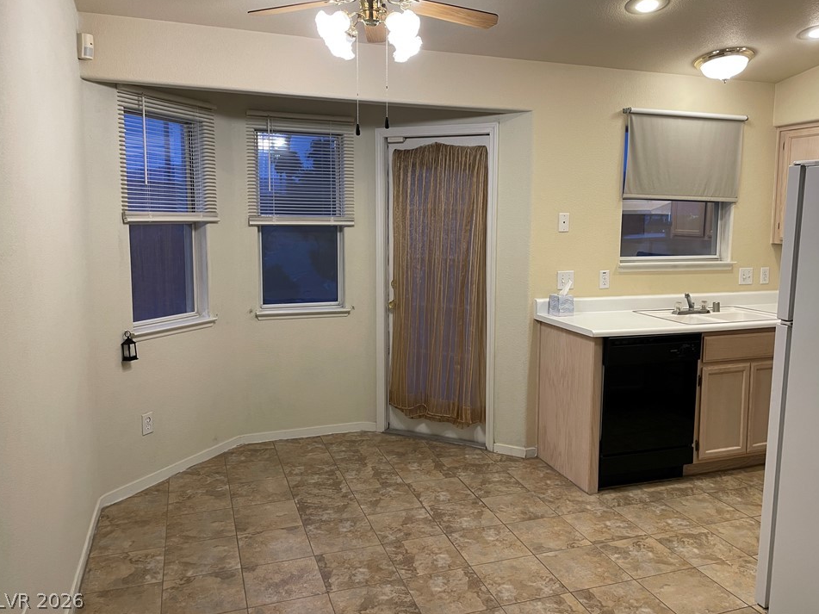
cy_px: 284
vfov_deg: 49.7
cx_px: 431
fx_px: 662
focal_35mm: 28
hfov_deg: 63.4
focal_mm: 4.2
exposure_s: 1/60
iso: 80
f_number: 1.6
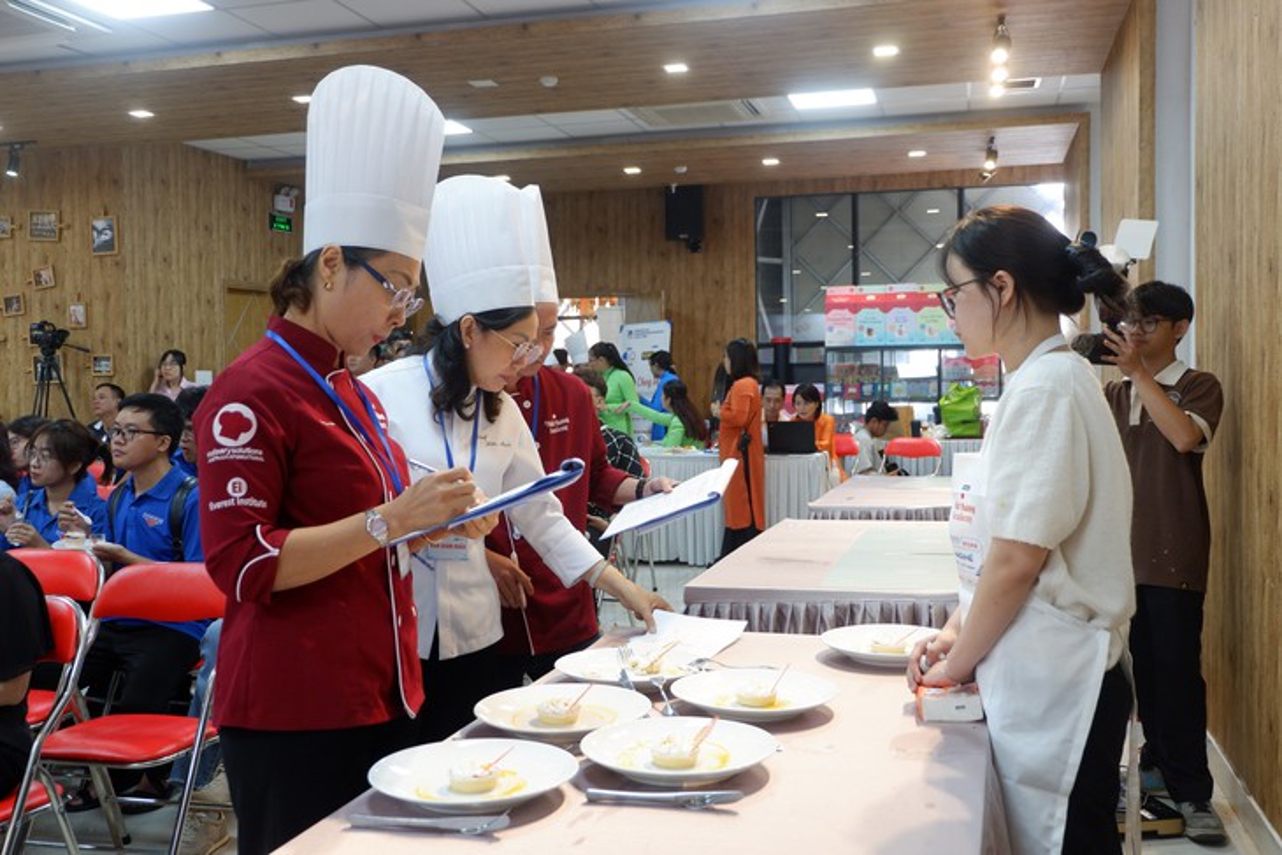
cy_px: 428
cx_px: 641
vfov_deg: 37.9
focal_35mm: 35
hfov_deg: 54.4
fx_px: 1247
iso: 640
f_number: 4.2
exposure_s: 1/50
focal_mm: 23.2
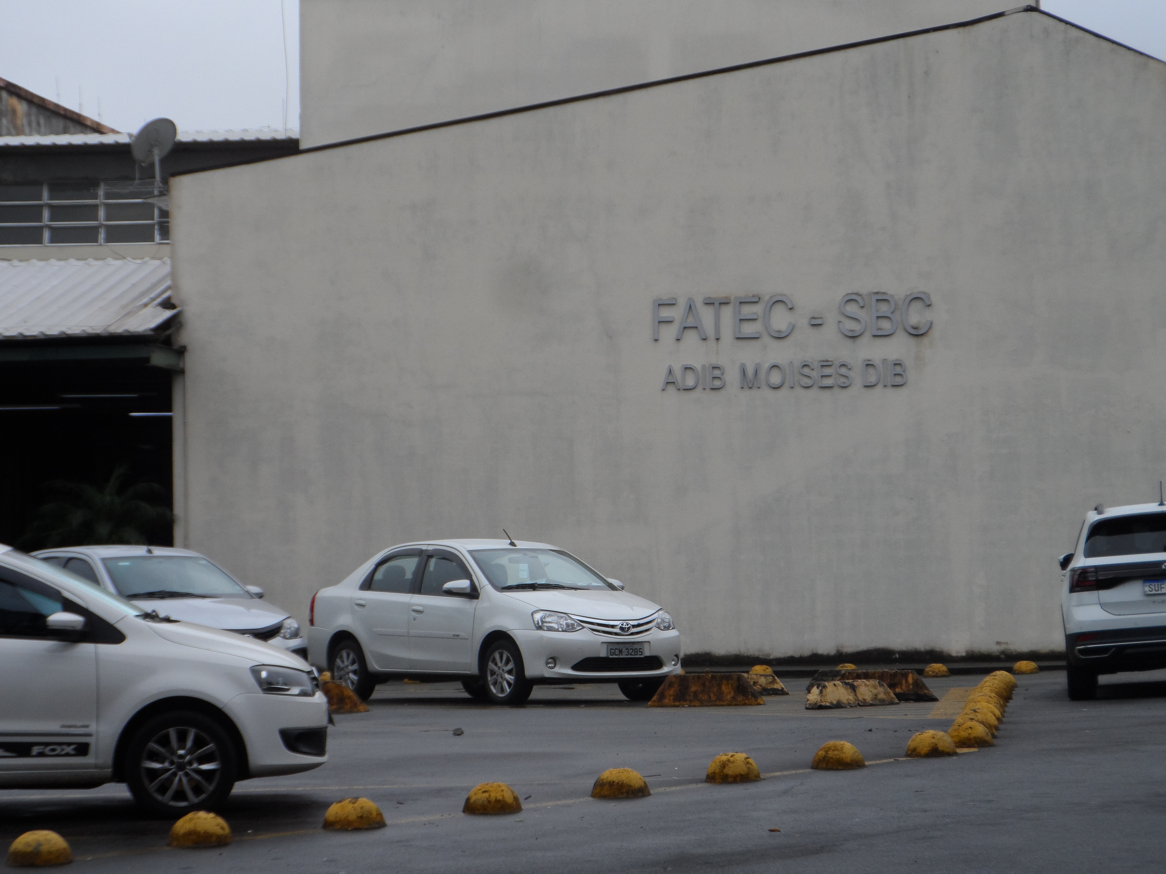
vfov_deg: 12.3
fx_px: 4042
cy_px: 437
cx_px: 583
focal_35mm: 120
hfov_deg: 16.4
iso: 80
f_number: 4.6
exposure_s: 1/350
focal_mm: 19.5
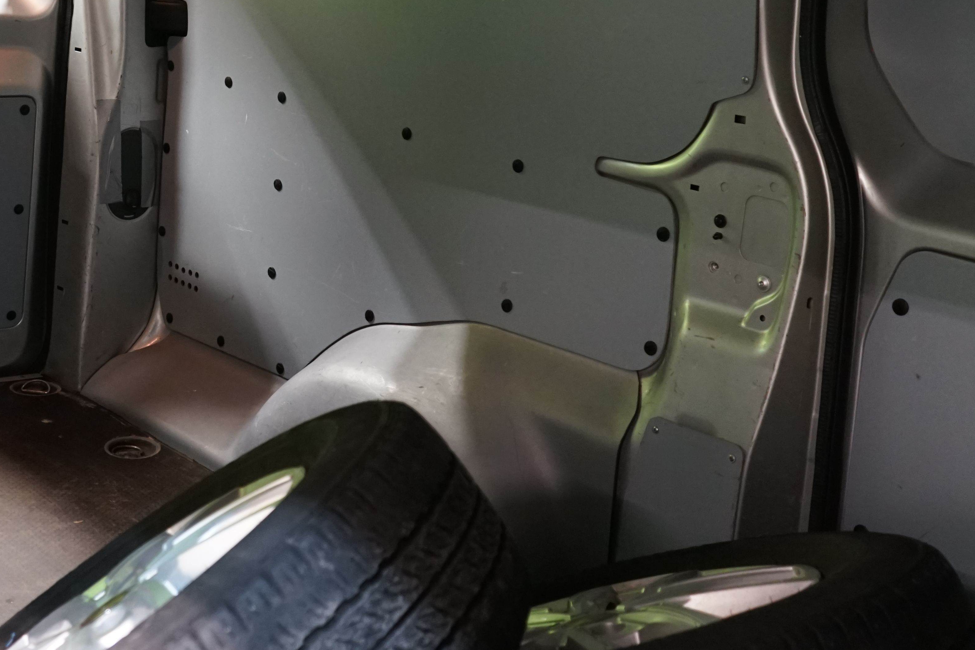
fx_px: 1489
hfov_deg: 35.2
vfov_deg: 24.3
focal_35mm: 55
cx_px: 207
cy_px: 150
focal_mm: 29
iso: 2000
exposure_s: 1/30
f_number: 3.5
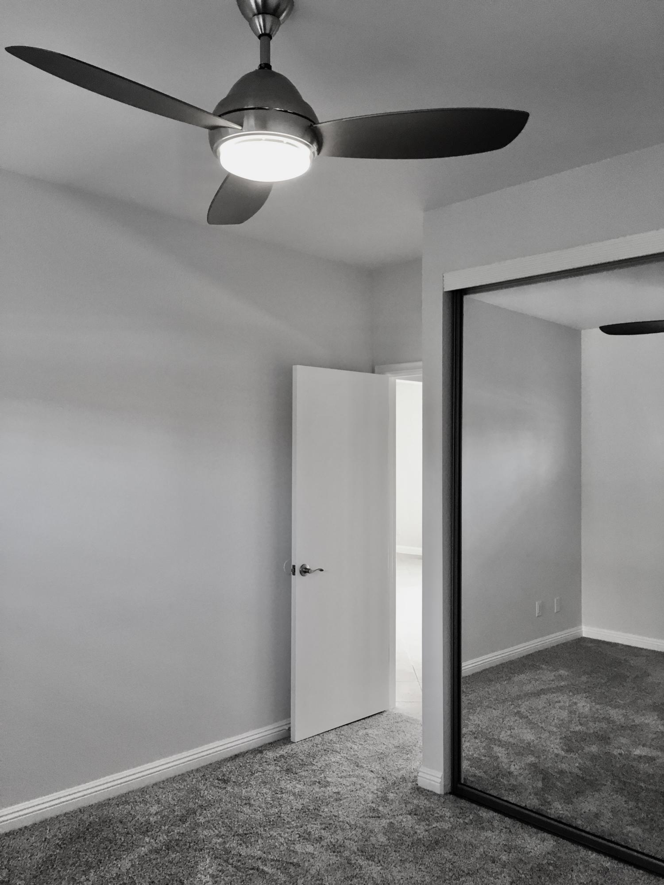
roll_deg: -1.7
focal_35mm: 29
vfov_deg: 61.7
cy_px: 442
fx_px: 742
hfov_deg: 48.2
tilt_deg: +0.7
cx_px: 332
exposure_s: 1/30
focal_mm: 4.15
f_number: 2.2
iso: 80
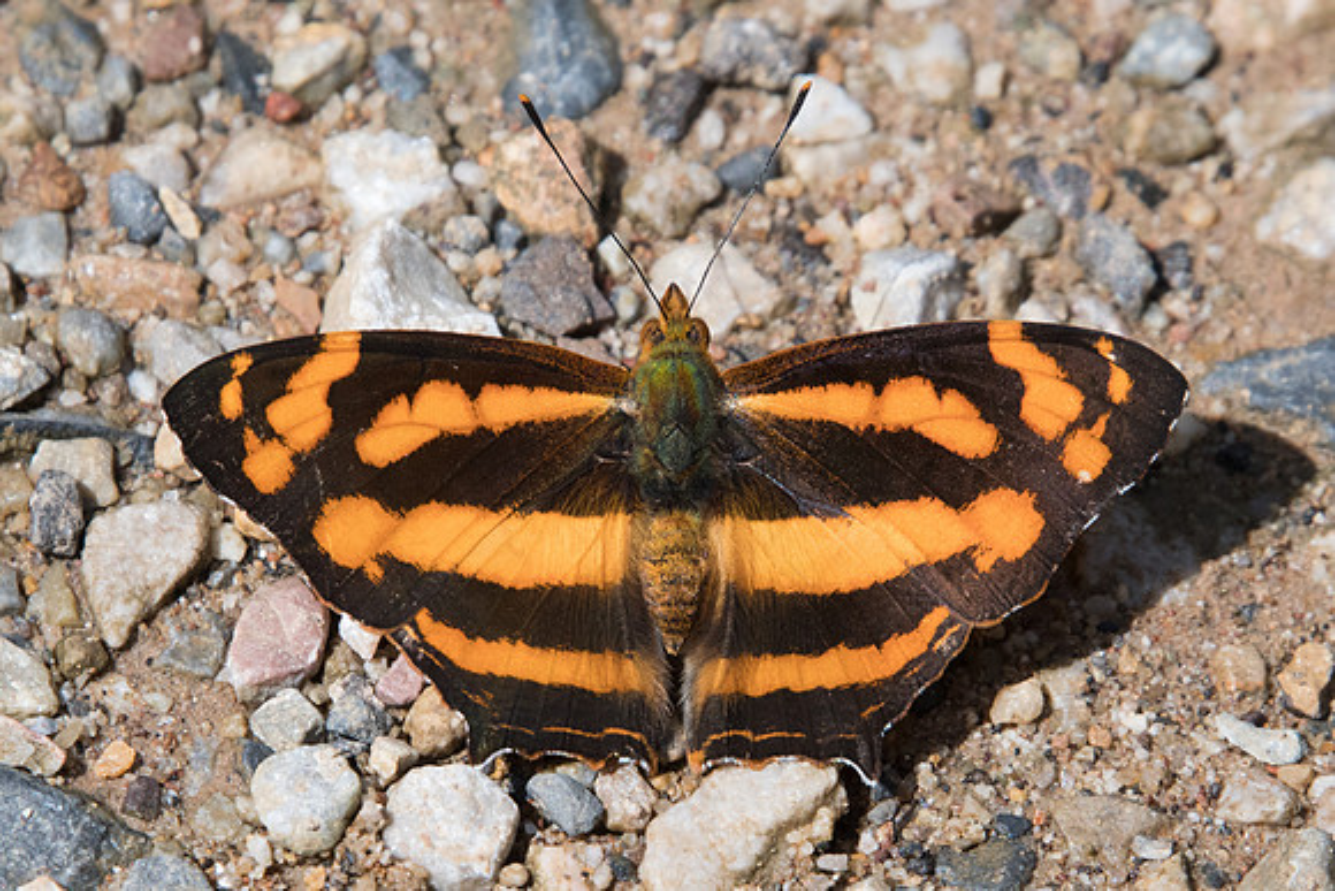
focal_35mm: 842
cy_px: 488
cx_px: 813
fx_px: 31240
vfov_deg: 1.6
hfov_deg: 2.4
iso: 800
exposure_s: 1/500
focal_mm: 400
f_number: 10
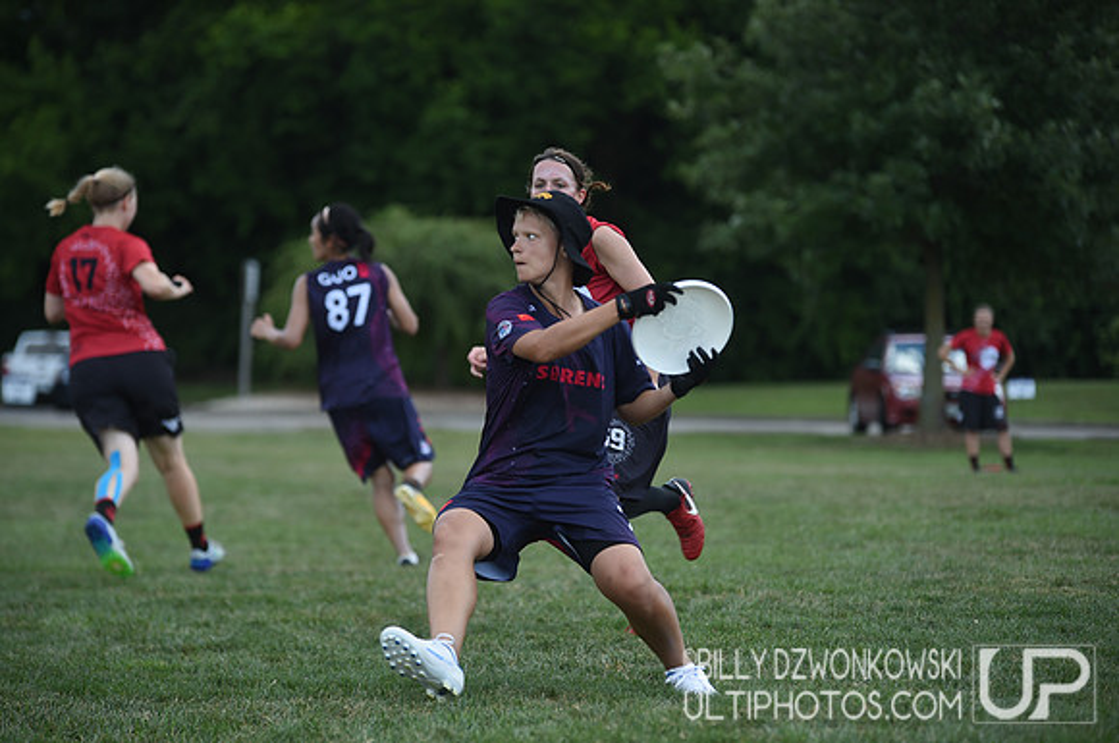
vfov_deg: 9.8
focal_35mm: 140
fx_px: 4346
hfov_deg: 14.7
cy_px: 372
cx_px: 560
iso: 100
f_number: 2.8
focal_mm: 140
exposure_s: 1/640
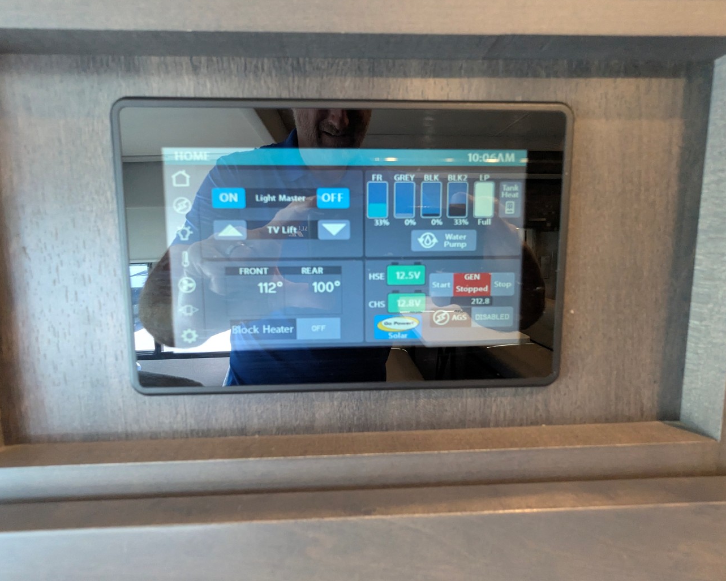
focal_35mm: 17
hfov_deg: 89.6
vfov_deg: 77.0
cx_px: 357
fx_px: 365
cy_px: 290
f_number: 2.2
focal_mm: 2.35
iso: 423
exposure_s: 1/60.6
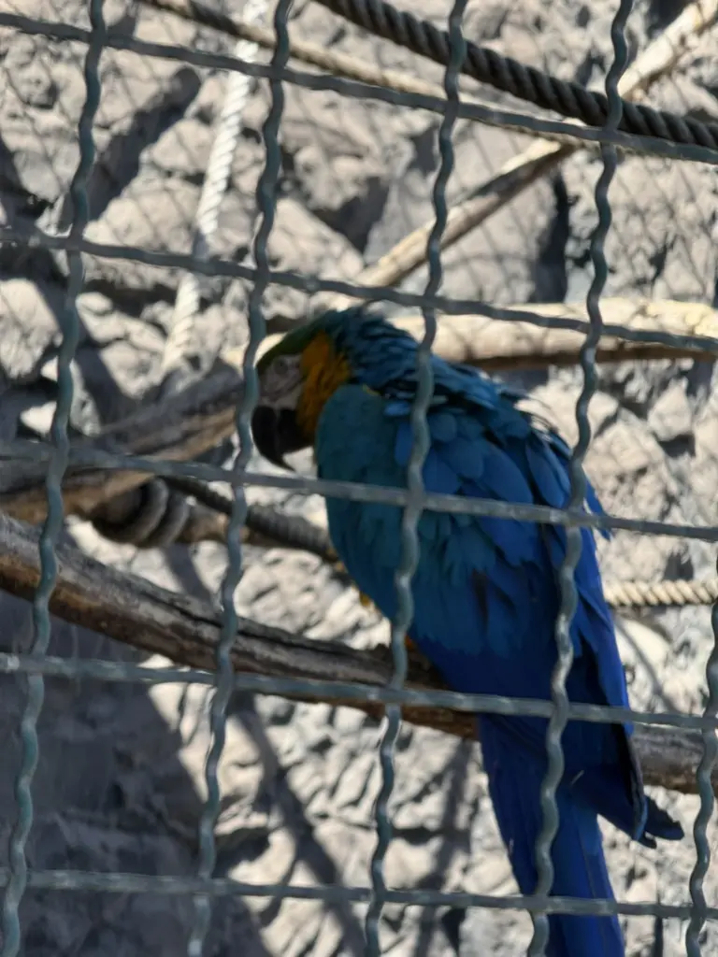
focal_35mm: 120
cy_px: 478
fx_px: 3319
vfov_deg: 16.4
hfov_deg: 12.3
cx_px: 359
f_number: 2.8
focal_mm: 15.66
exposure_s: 1/450
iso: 50
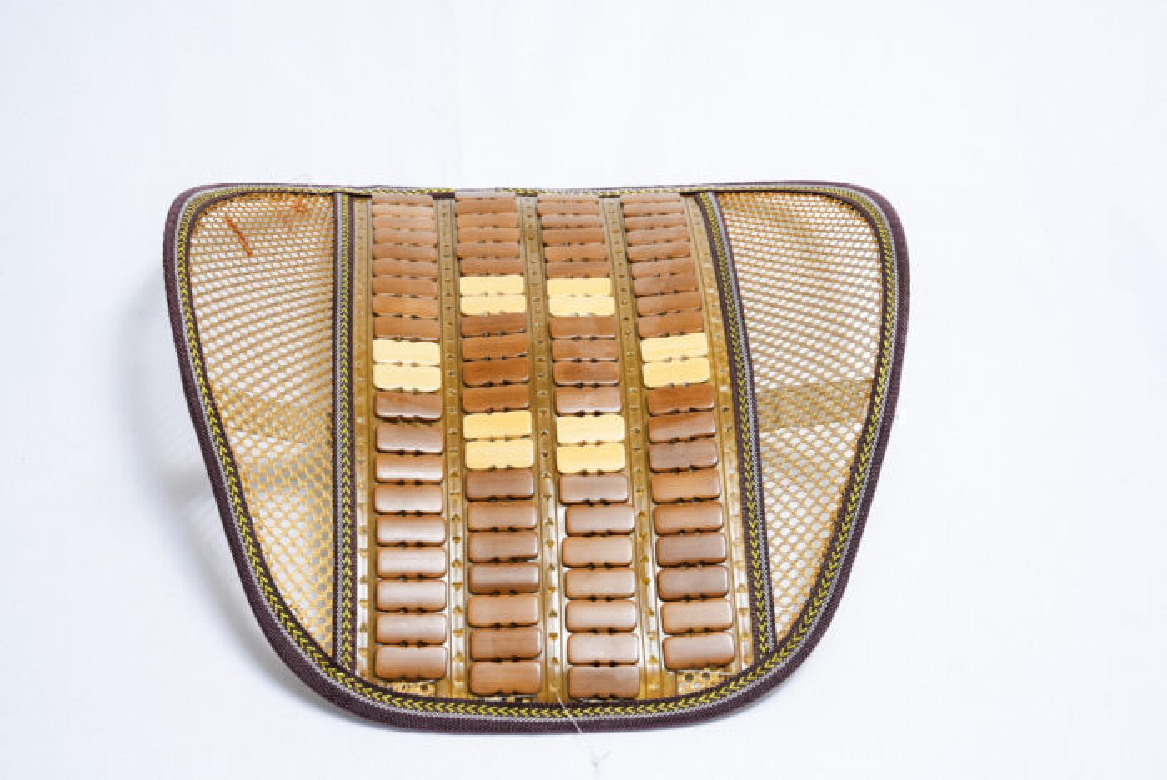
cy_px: 390
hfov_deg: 28.8
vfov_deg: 19.5
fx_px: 2271
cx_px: 584
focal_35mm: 70
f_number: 9
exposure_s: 1/160
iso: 3200
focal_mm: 70
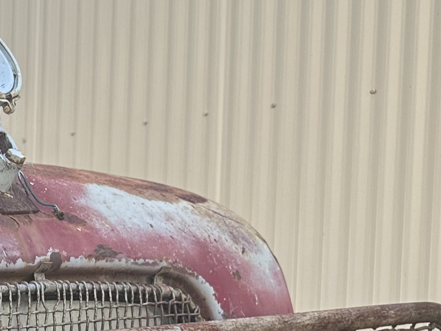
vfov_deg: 16.0
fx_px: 1134
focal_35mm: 89
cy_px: 382
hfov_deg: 19.7
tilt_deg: -5.4
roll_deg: -0.3
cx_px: -177
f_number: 1.78
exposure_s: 1/406
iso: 80
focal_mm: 6.86
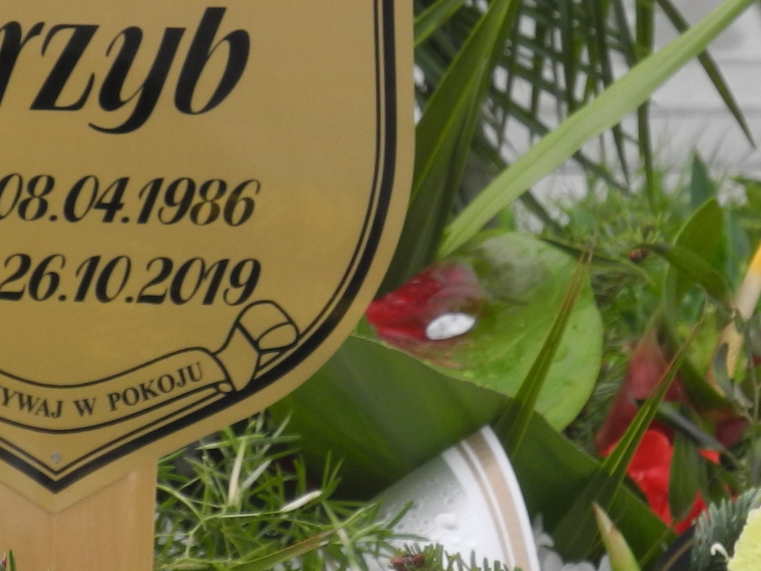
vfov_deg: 3.9
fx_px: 8398
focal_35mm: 382
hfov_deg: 5.2
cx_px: 200
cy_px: 102
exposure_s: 1/200
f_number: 4.5
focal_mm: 25.4
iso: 100
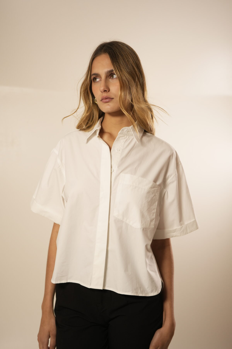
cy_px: 174
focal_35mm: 50
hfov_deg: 27.0
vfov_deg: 39.6
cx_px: 116
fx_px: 483
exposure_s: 1/125
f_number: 3.5
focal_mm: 50
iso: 800
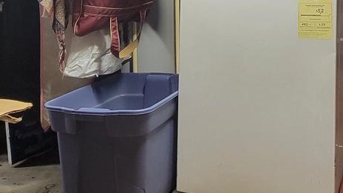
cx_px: 302
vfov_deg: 24.9
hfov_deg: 42.9
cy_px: -27
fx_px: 400
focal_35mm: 44
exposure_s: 1/40
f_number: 2.2
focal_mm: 2.2
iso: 320
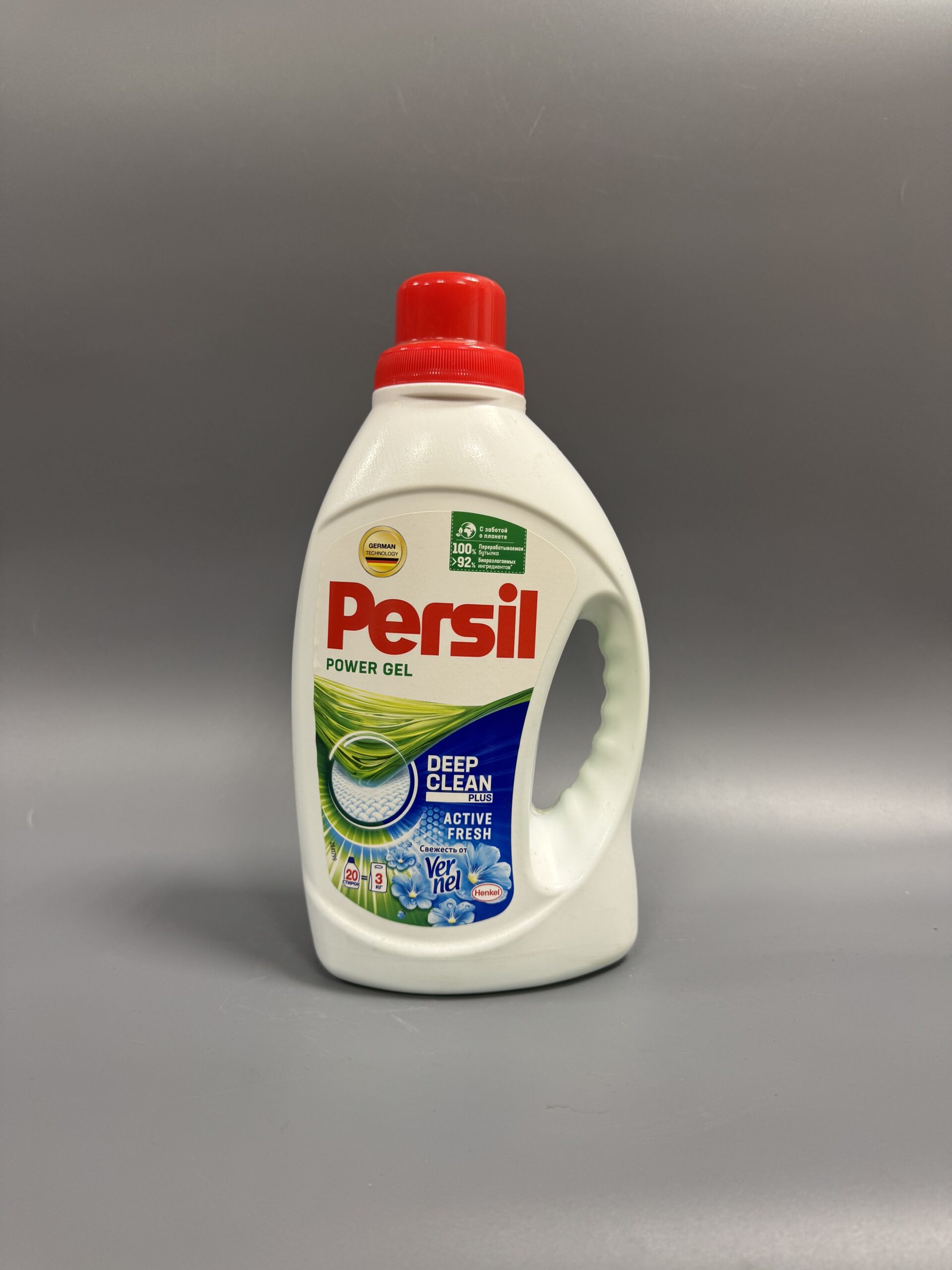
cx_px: 476
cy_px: 635
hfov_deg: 56.8
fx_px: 880
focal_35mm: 24
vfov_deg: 71.6
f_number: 1.78
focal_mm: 6.76
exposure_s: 1/50
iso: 100
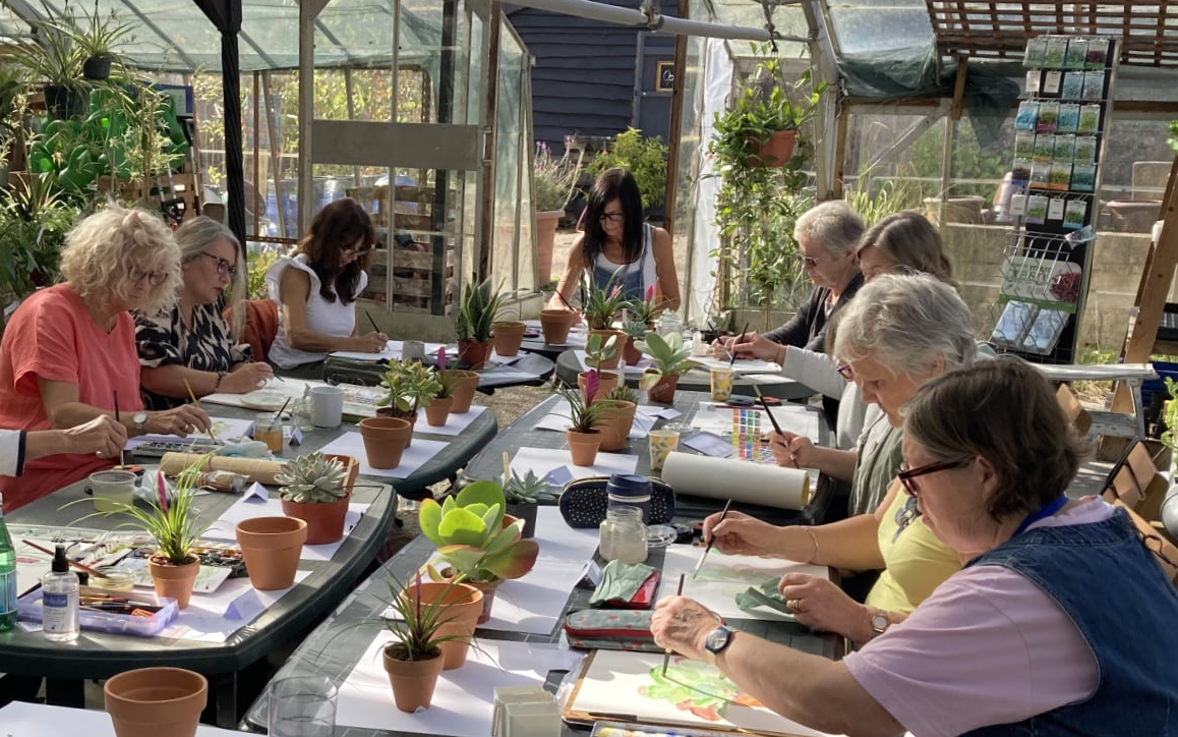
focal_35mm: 41
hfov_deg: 47.3
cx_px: 380
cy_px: 558
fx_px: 1316
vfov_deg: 30.7
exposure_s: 1/387
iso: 20
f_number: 1.8
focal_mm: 4
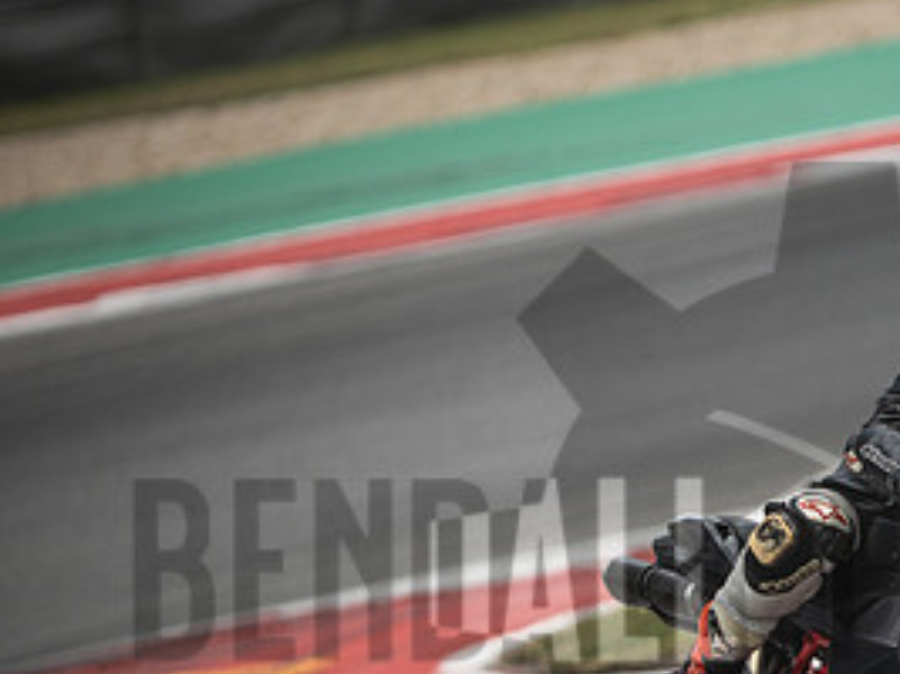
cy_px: 575
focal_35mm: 627
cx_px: 843
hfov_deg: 3.2
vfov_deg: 2.4
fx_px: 16294
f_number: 2
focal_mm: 200
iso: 160
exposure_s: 1/2000
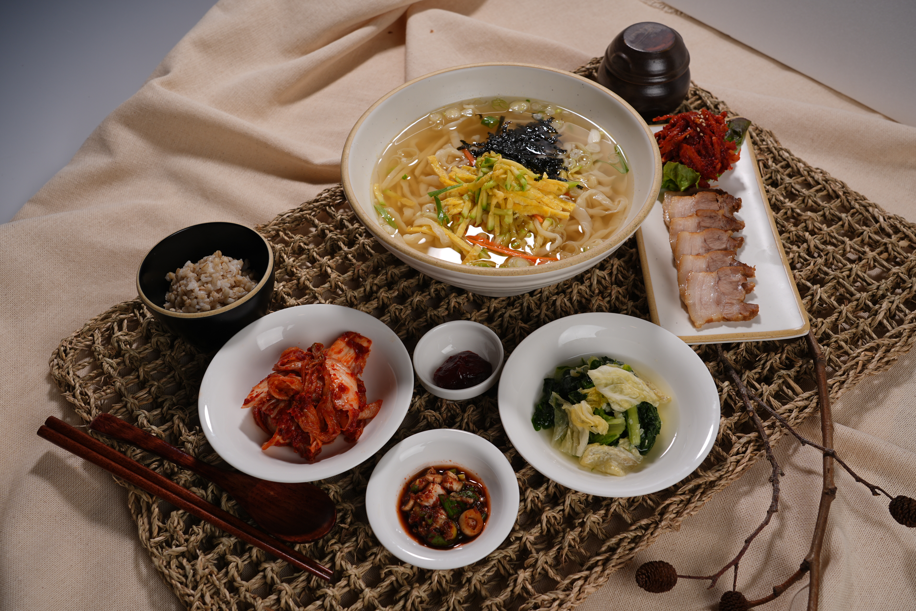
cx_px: 458
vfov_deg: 37.9
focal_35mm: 35
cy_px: 306
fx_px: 890
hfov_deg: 54.4
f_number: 8
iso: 50
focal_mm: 35
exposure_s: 1/160
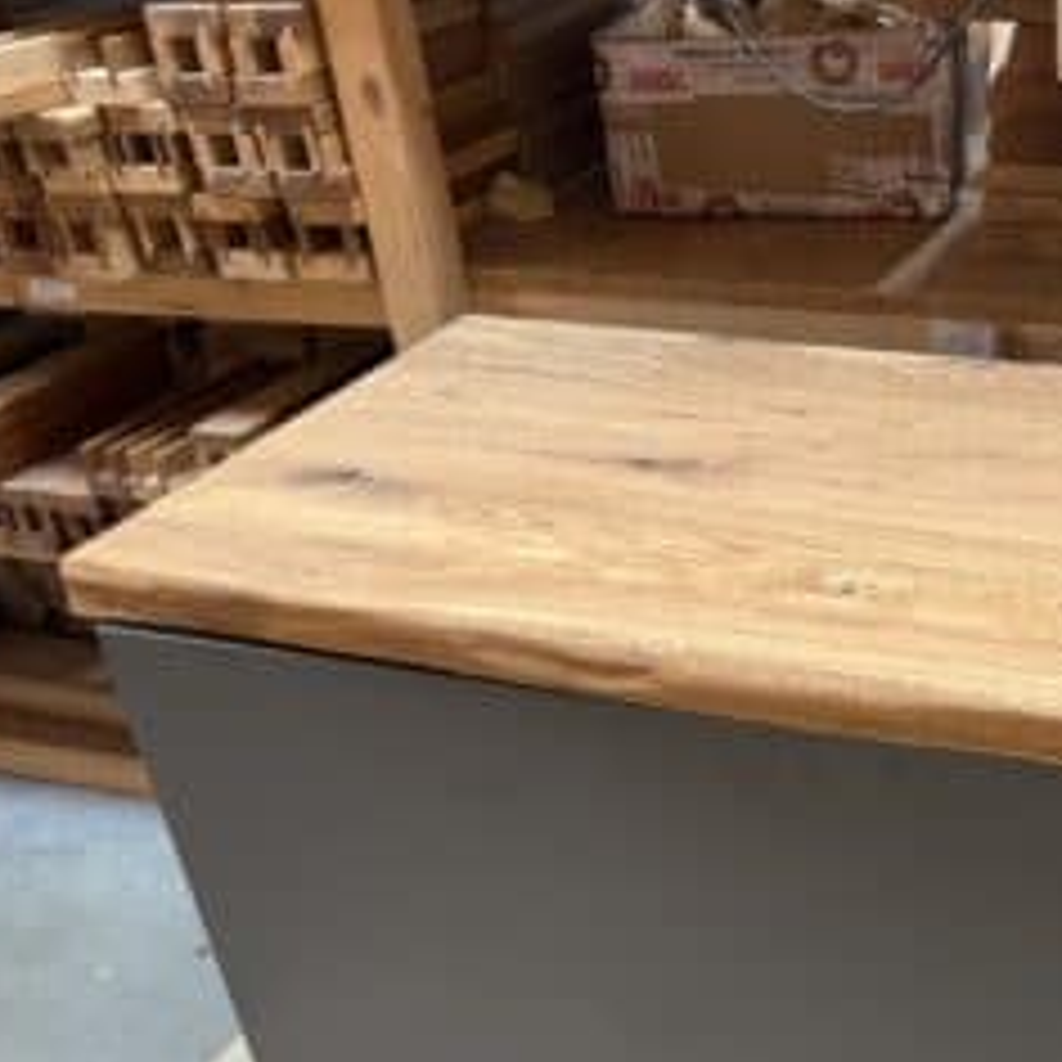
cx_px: 925
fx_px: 1666
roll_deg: +3.1
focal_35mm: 48
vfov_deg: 34.0
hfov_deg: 33.7
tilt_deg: -35.9
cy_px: 891
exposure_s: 1/60
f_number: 1.78
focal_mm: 6.76
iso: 200
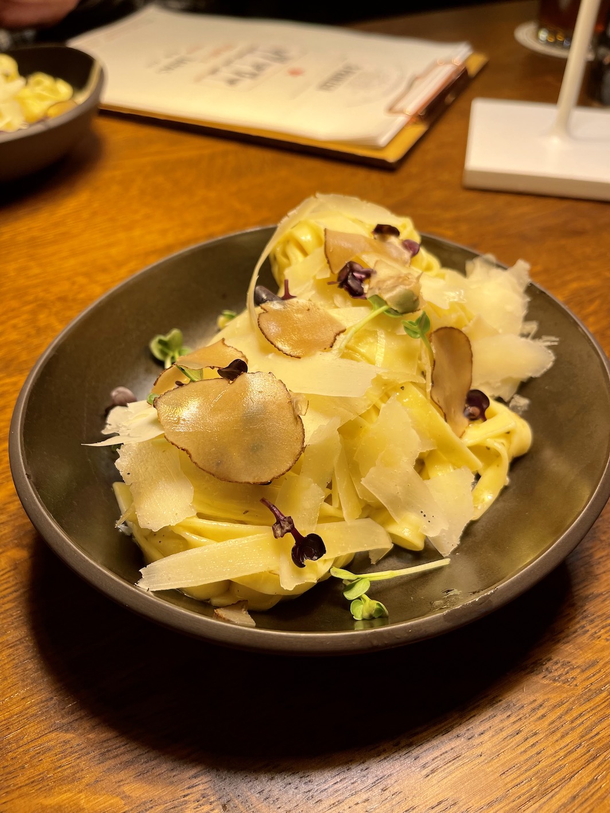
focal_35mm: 26
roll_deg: +0.9
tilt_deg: -44.8
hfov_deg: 53.1
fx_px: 611
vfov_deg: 67.3
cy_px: 406
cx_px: 305
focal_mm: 5.1
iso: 32
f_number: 1.6
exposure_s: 1/100
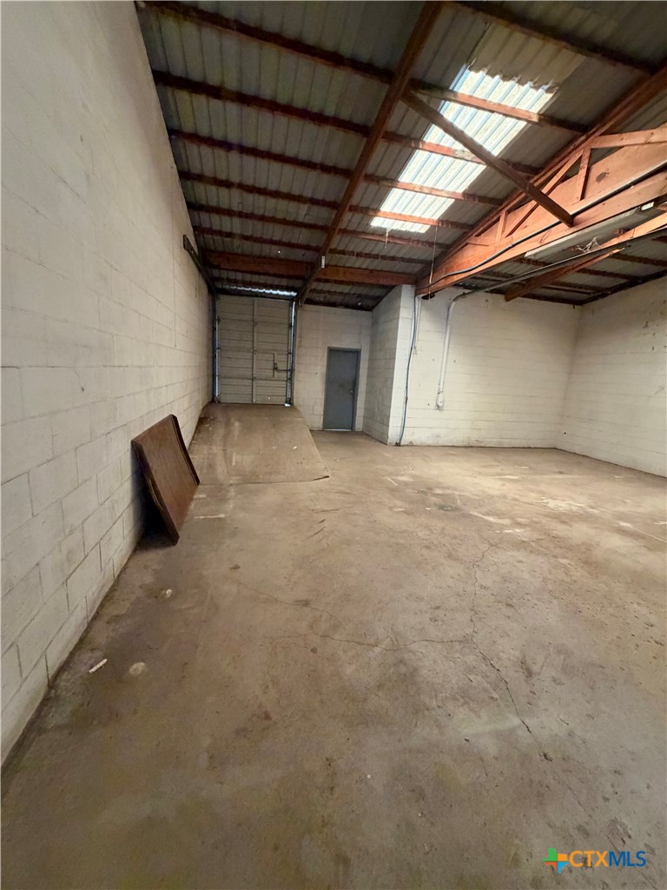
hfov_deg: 85.7
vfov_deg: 102.1
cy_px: 445
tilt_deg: -9.6
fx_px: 360
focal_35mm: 14
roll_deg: -3.6
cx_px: 334
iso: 500
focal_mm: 2.22
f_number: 2.2
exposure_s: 1/60
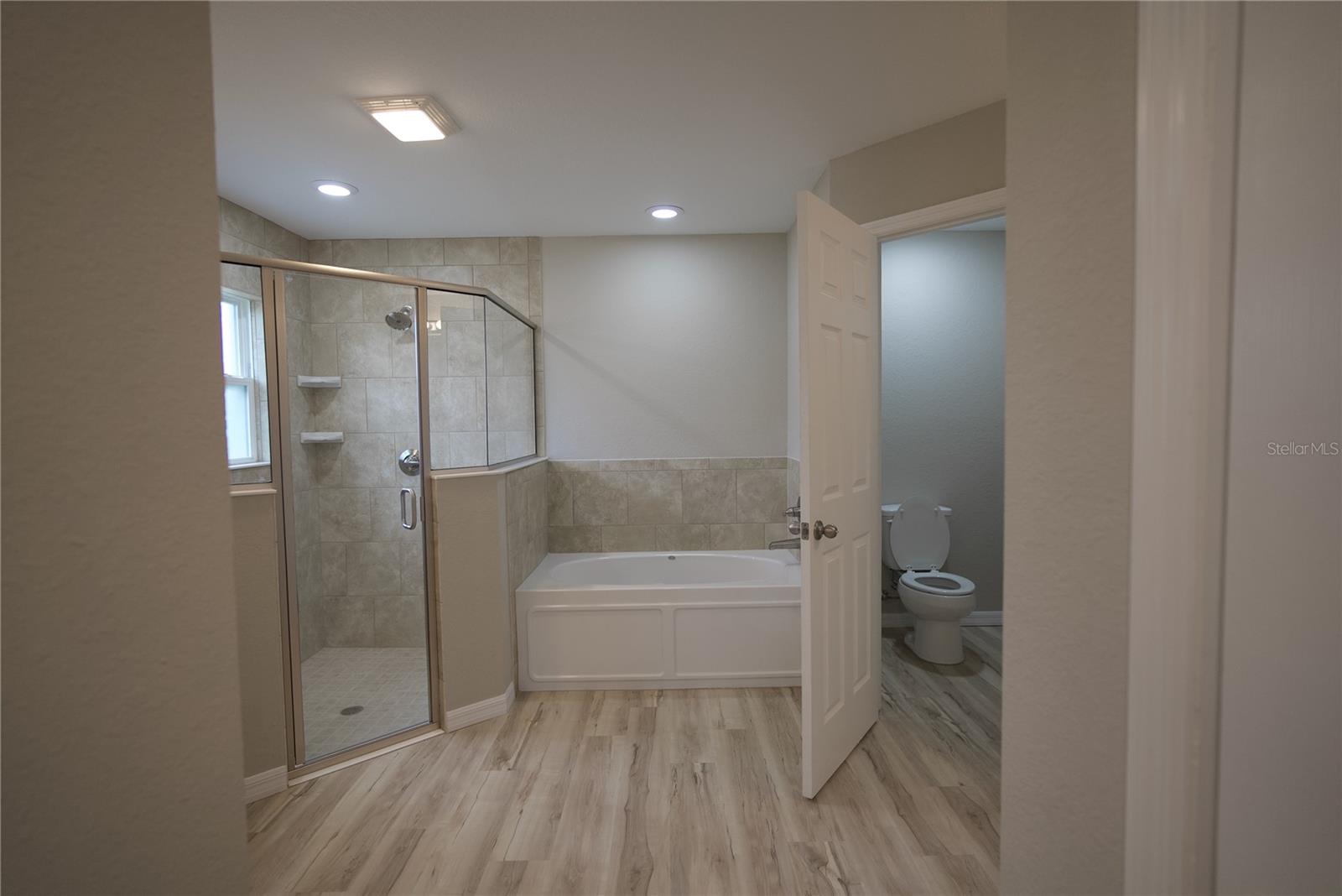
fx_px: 634
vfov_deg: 70.5
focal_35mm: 17
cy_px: 448
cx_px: 671
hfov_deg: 93.3
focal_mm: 17
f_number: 2.8
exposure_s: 1/200
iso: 640
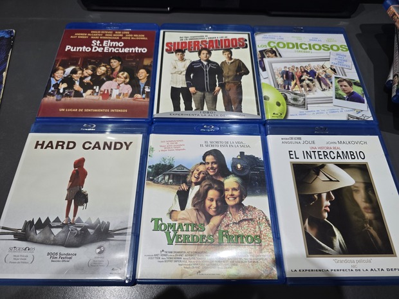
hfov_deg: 73.9
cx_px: 200
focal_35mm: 23
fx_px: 265
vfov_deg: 58.9
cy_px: 150
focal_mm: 6.3
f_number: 1.7
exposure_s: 1/100
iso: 160
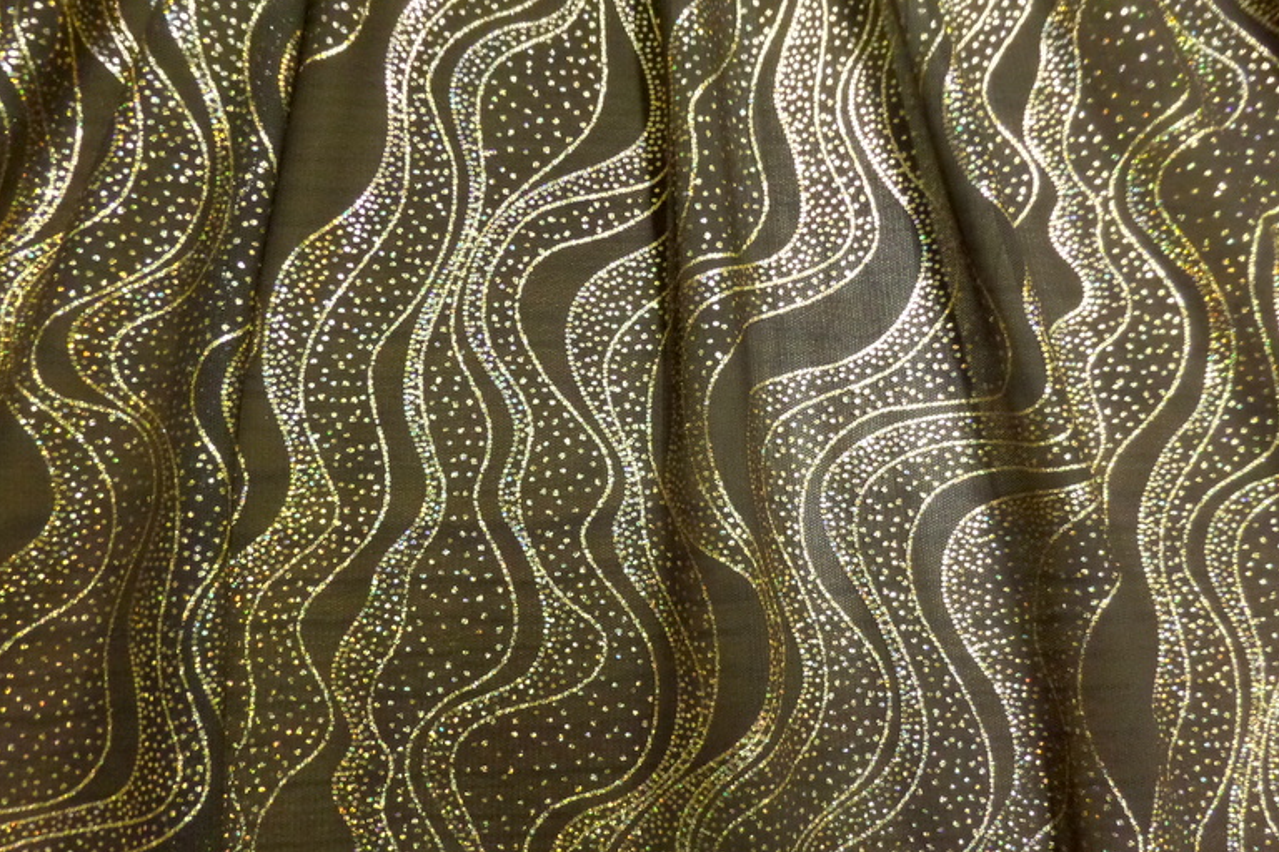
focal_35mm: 26
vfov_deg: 49.4
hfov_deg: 69.4
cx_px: 633
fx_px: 924
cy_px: 476
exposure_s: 1/30
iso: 800
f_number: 3.2
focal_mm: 4
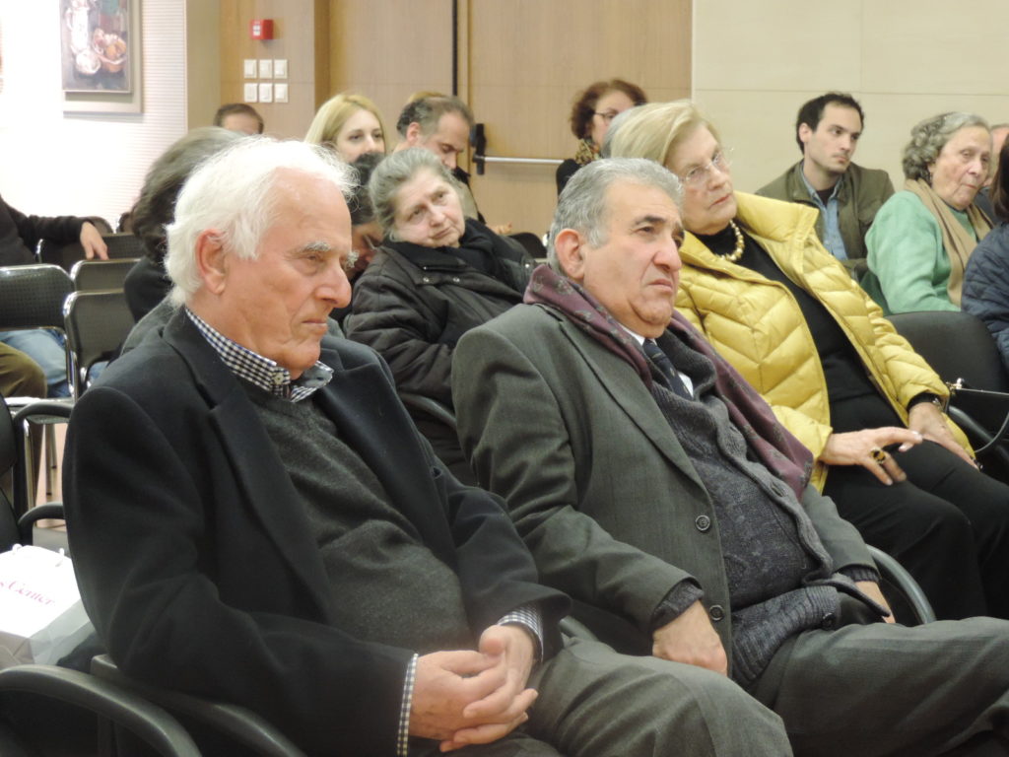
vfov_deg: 16.4
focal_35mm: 90
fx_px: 2623
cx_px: 504
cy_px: 378
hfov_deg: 21.8
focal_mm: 16
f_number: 4.1
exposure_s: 1/13
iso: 800
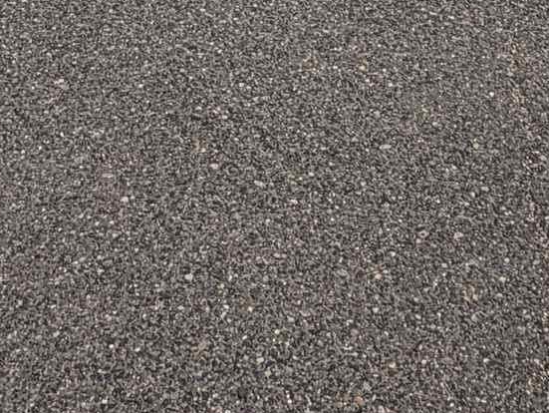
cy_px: -582
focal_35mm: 78
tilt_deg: -6.2
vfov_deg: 13.6
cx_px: 239
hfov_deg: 25.0
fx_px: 1238
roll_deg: +1.5
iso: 20
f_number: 2.2
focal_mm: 2.22
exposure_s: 1/1189
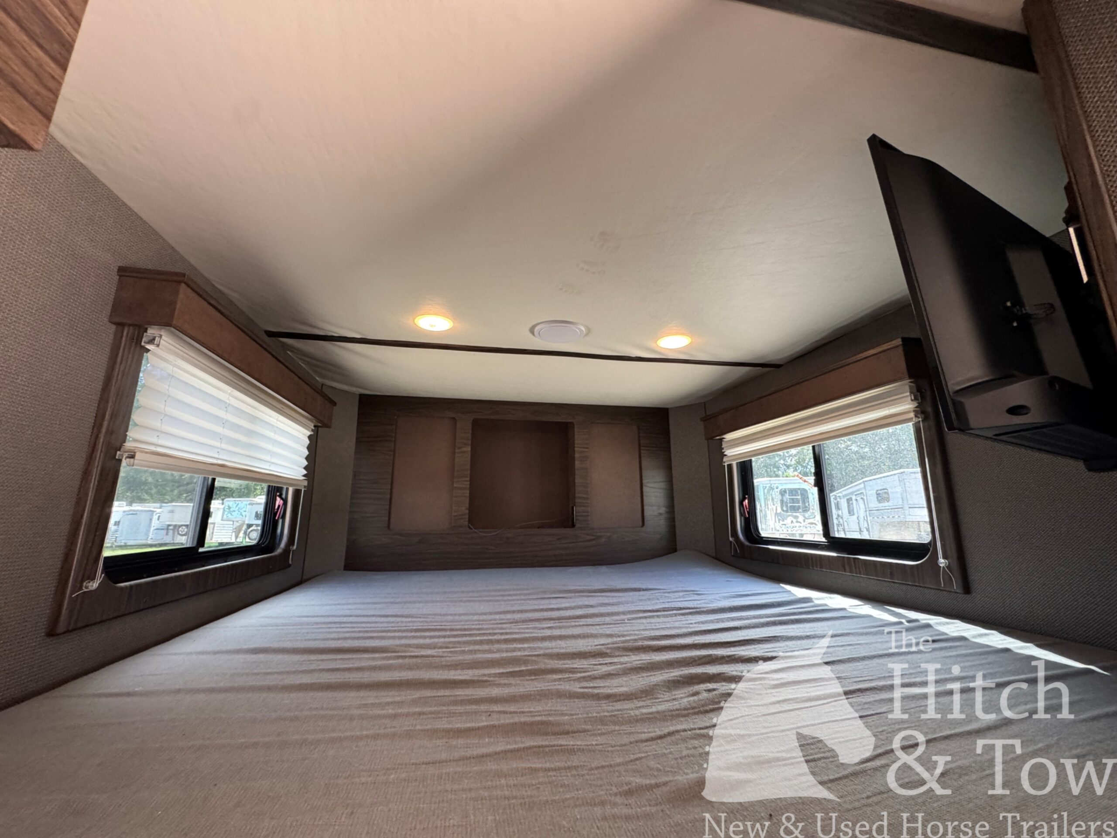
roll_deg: +0.3
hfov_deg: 102.1
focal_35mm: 14
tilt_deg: +12.3
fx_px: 452
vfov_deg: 85.7
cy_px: 419
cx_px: 558
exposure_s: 1/99
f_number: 2.2
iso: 250
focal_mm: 2.22
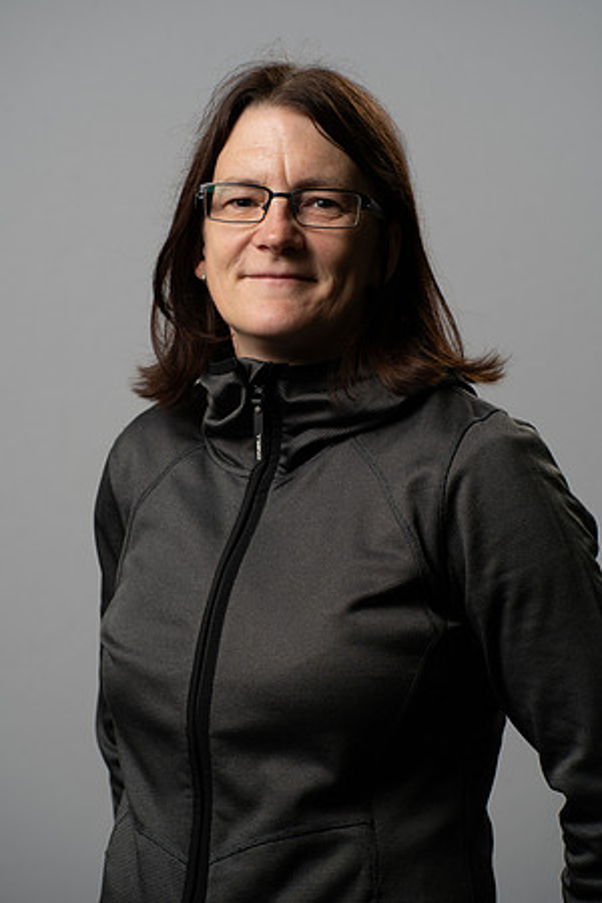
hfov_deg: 7.6
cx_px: 301
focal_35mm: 180
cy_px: 452
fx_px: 4515
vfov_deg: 11.4
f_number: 7.1
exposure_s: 1/160
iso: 160
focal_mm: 180
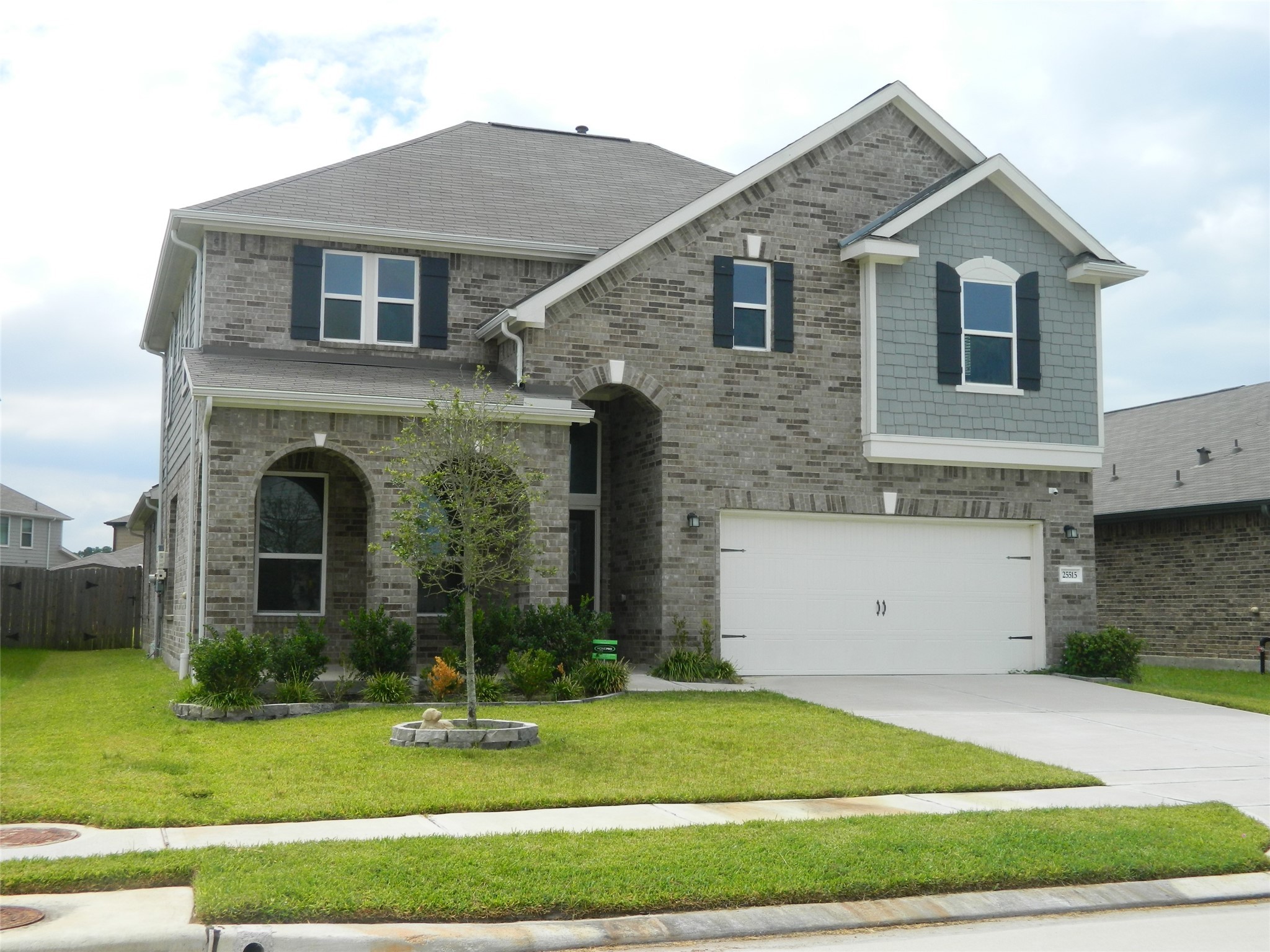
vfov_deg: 35.1
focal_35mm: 41
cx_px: 635
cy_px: 476
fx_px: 1504
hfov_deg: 45.8
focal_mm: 7.3
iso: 80
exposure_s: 1/800
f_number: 3.5
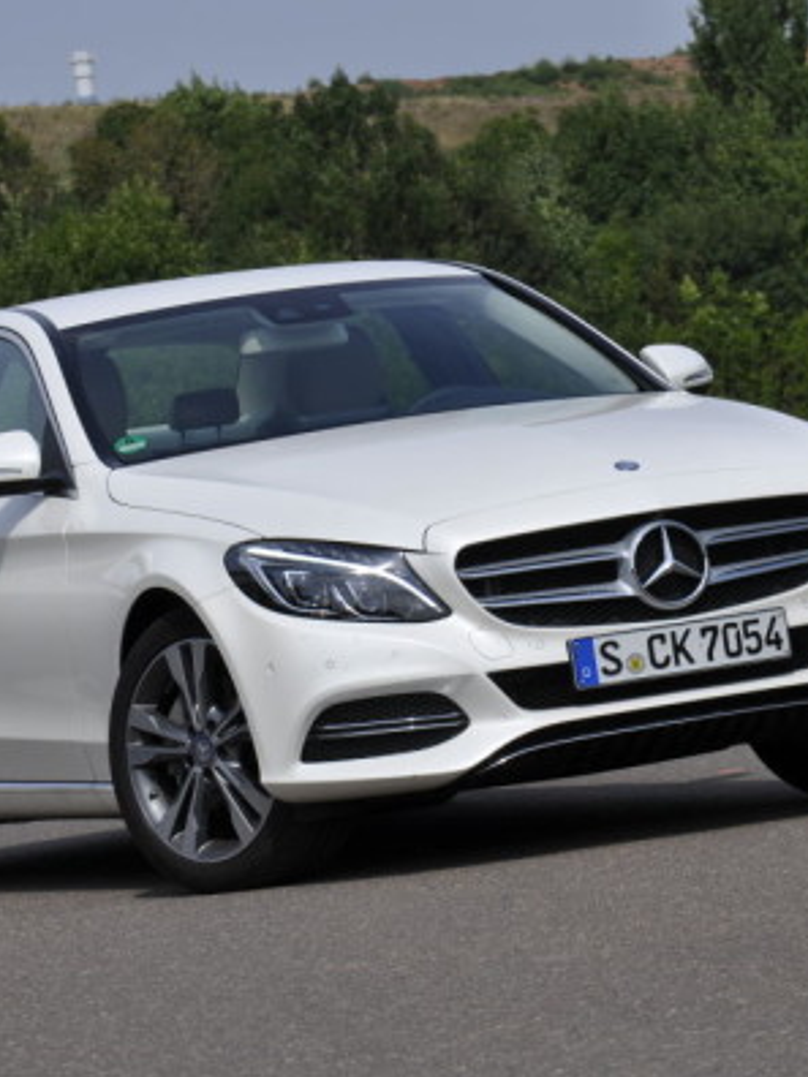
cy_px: 541
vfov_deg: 8.6
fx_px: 7150
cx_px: 449
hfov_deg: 6.5
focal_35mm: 230
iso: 200
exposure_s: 1/500
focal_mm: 105
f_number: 11
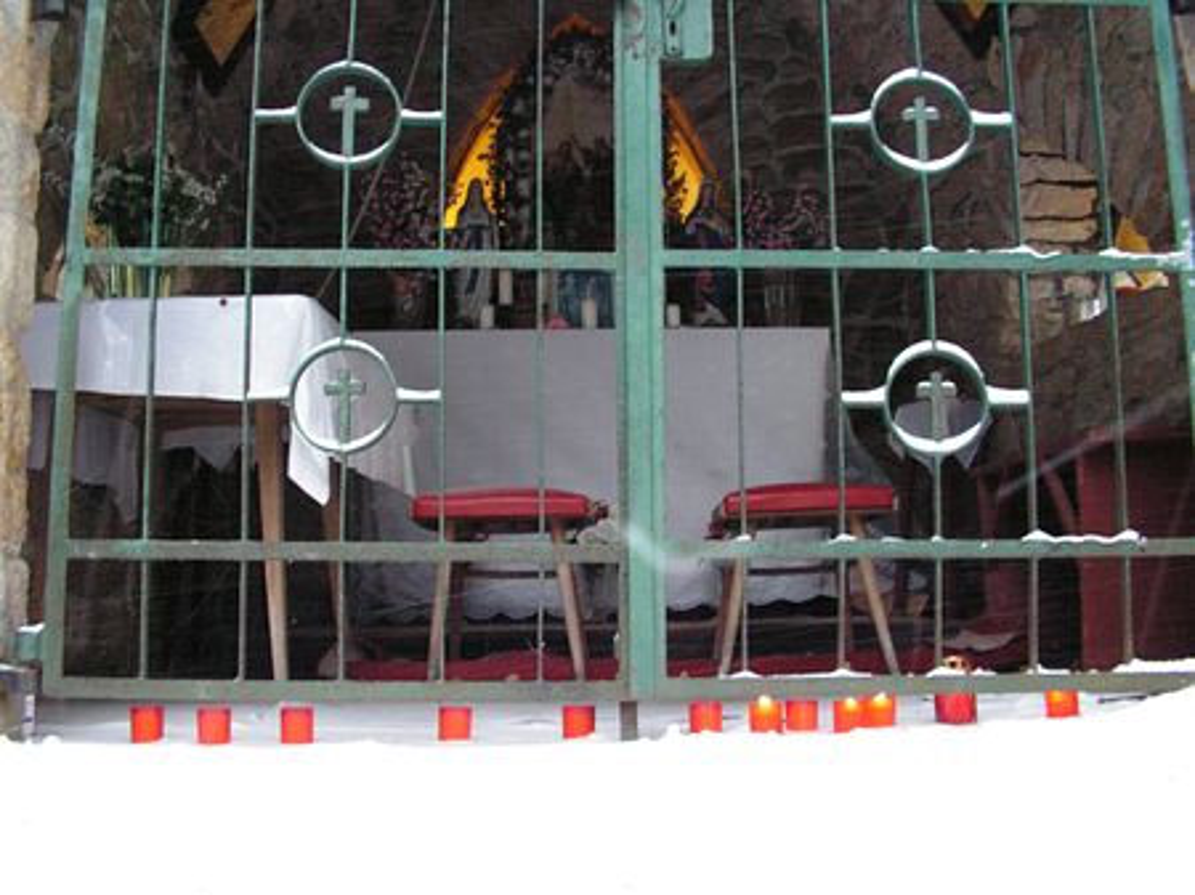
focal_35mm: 36
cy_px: 448
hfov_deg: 51.4
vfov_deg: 39.6
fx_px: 1242
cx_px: 598
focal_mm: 6
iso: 160
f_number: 3.2
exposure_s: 1/25
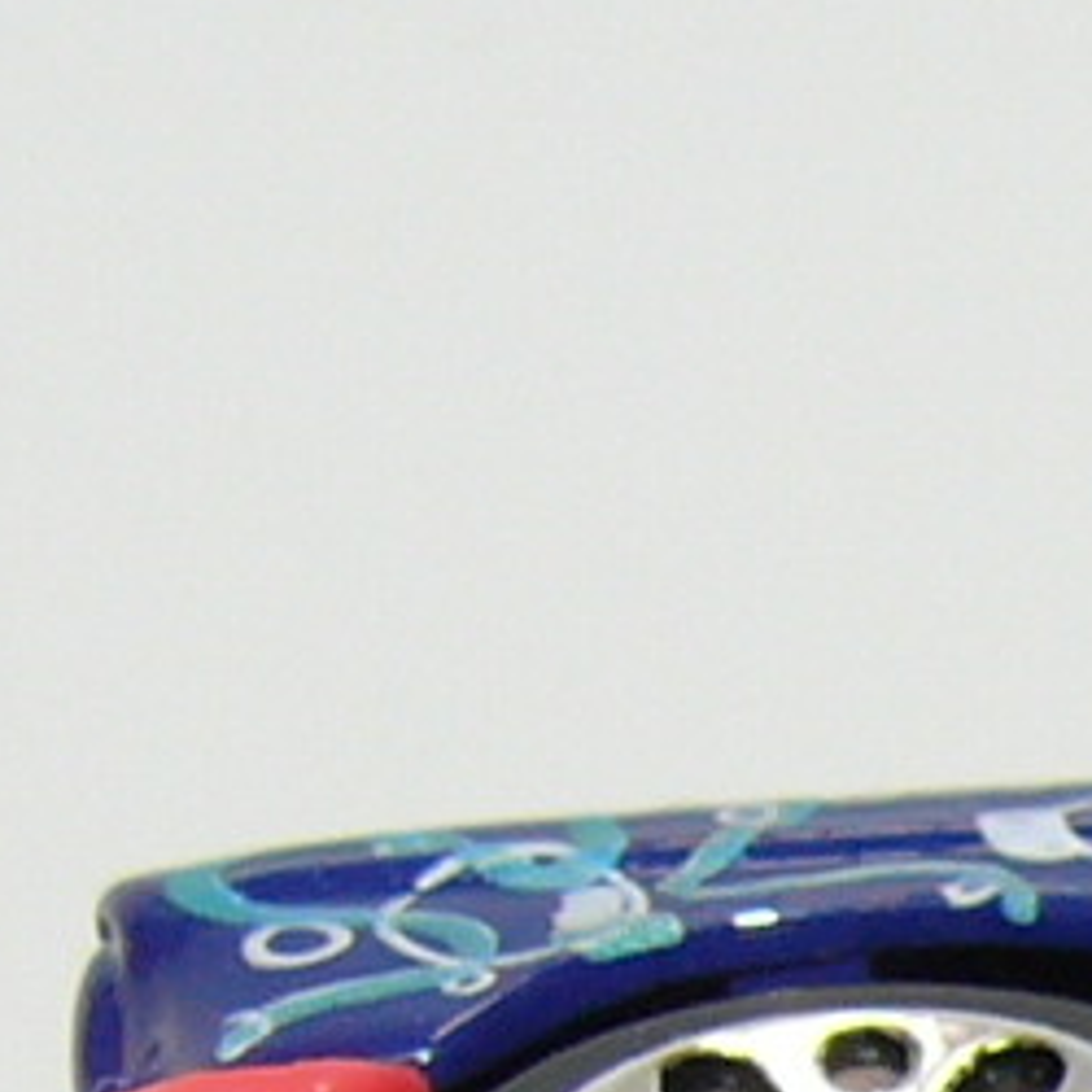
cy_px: 1909
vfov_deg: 3.0
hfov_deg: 3.0
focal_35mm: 576
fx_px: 20558
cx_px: 2922
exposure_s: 1/30
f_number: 4
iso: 100
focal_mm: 13.4
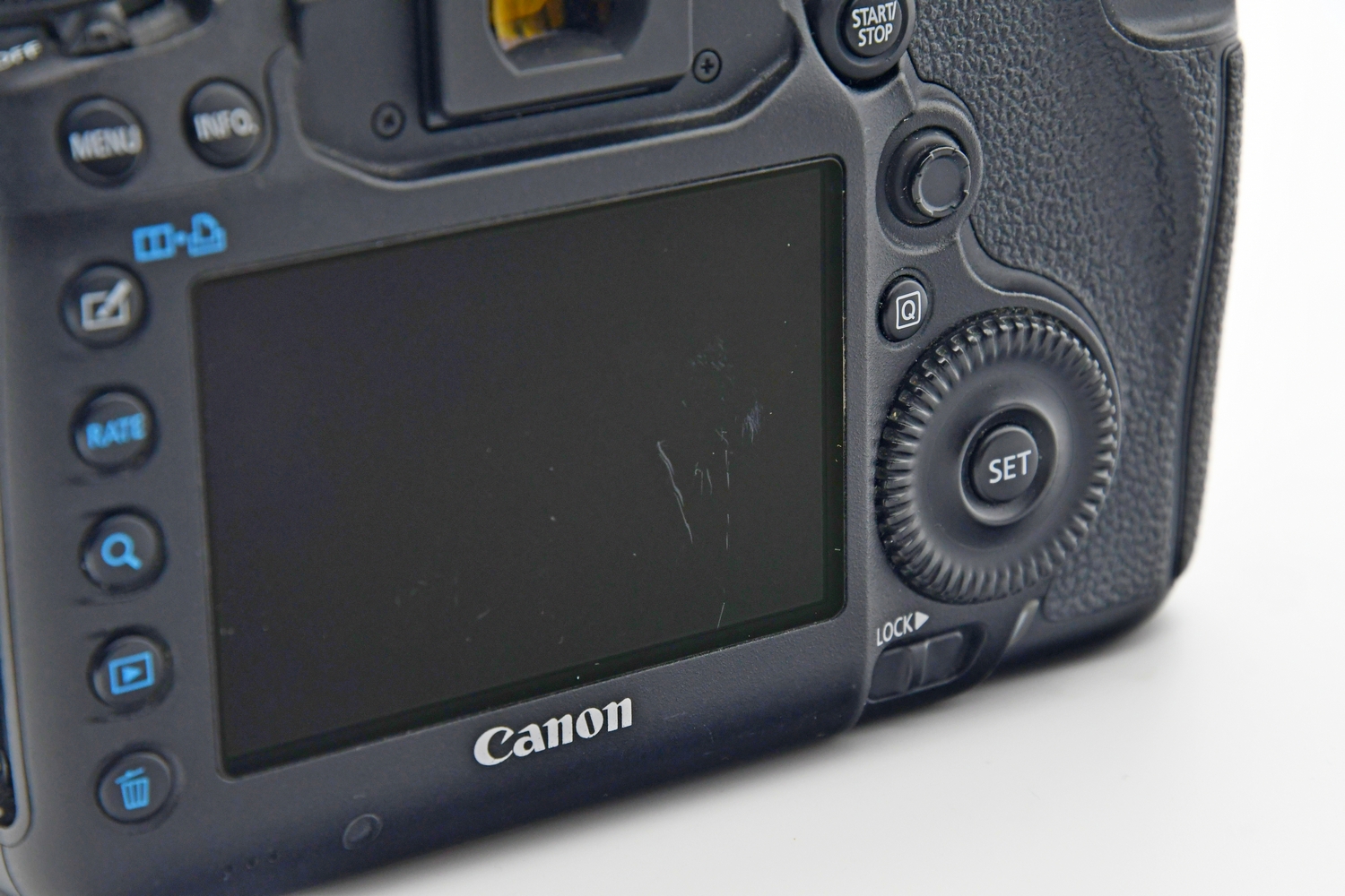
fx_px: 4483
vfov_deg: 11.4
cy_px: 448
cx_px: 672
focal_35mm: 120
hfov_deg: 17.1
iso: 1250
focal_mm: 80
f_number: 8
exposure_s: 1/125
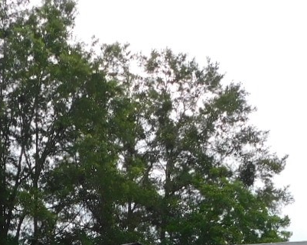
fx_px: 991
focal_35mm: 109
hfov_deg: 17.6
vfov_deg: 13.3
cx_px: 100
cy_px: 379
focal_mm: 4.9
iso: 125
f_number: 3.2
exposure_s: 1/640
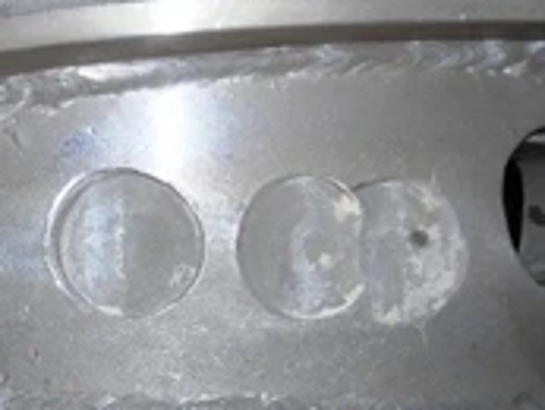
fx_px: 1386
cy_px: 237
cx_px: 69
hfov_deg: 21.8
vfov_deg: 16.8
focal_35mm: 88
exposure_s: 1/60.1
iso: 50
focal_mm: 6.3
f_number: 3.2
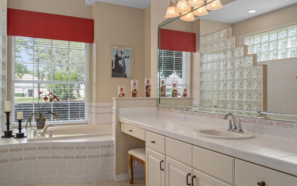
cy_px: 100
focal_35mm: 30
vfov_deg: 41.8
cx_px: 148
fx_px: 243
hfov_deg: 62.9
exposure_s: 1/10
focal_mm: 29
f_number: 8
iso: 320
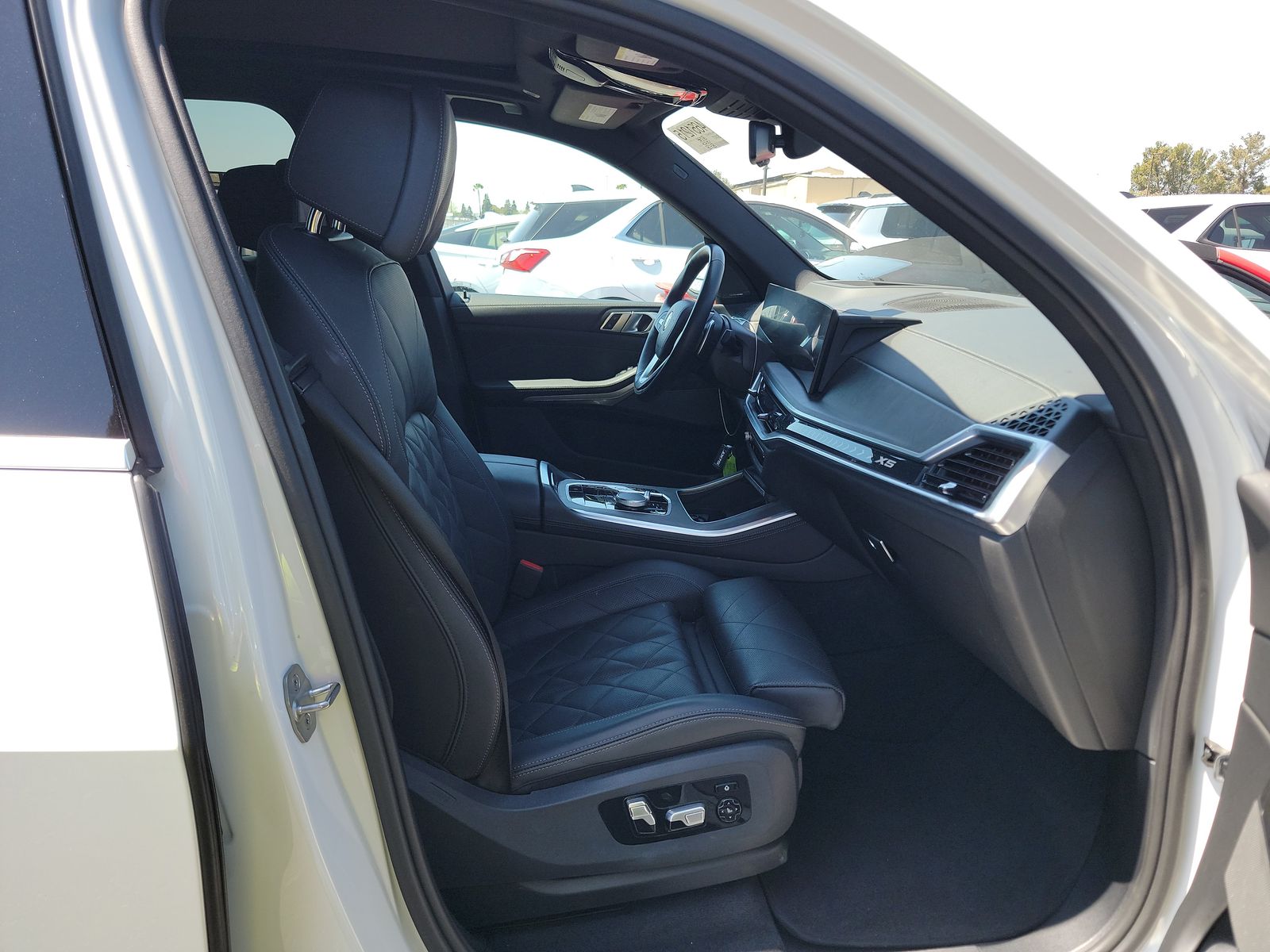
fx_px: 881
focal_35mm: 24
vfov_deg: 56.8
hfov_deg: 71.6
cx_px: 635
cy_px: 476
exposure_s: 1/156
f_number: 1.8
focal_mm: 6.7
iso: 50
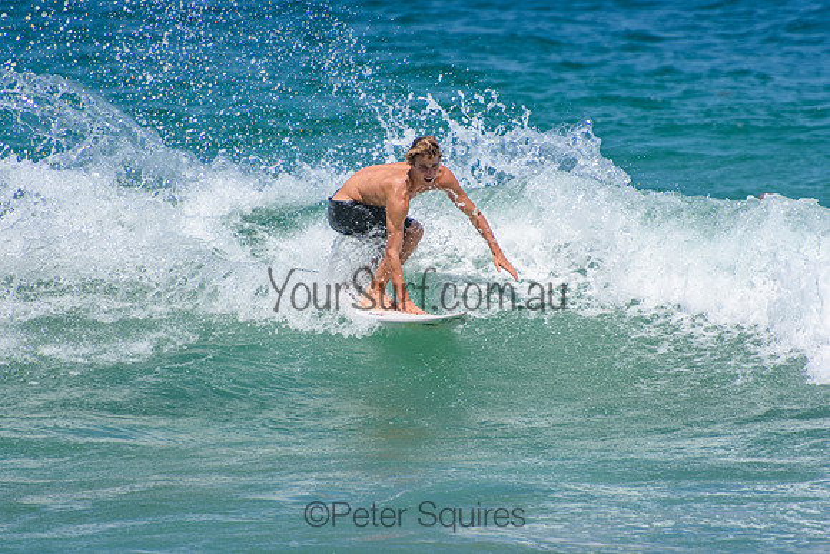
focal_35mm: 600
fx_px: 13836
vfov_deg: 2.3
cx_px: 415
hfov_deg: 3.4
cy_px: 277
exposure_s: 1/2000
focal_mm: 400
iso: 280
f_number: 5.6
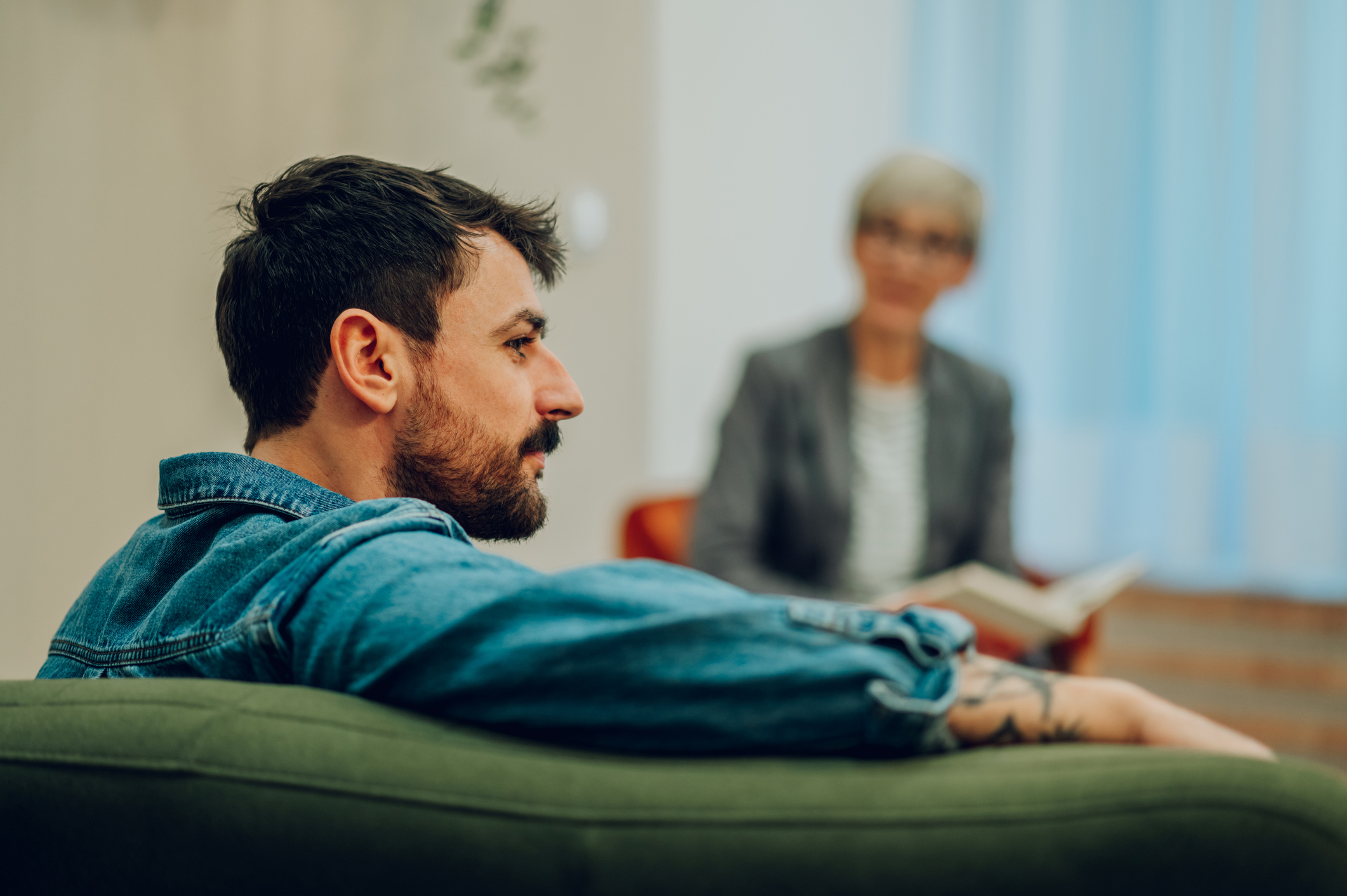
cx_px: 674
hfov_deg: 23.9
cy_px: 448
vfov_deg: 16.1
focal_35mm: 85
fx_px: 3178
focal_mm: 85
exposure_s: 1/250
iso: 500
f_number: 1.8
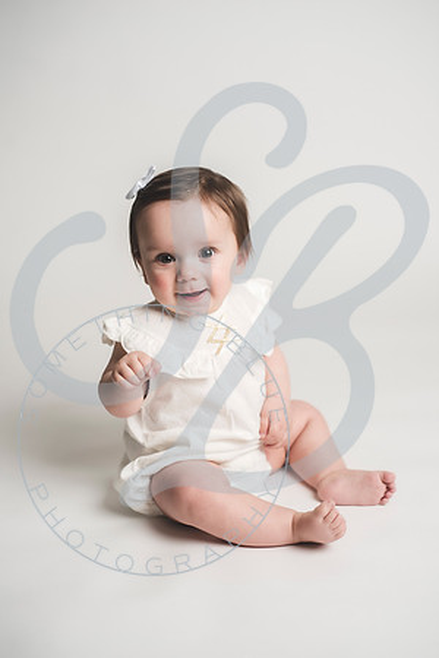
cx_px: 220
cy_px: 329
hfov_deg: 27.0
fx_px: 915
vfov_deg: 39.6
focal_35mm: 50
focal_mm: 50
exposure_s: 1/250
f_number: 2.8
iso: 100
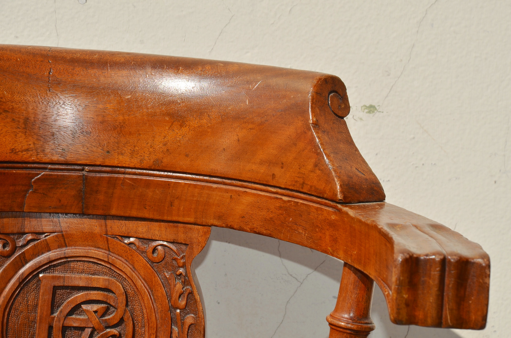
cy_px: 169
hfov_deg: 15.2
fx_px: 1912
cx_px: 256
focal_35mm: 135
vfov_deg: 10.1
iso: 100
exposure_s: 1/250
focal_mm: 90
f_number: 10
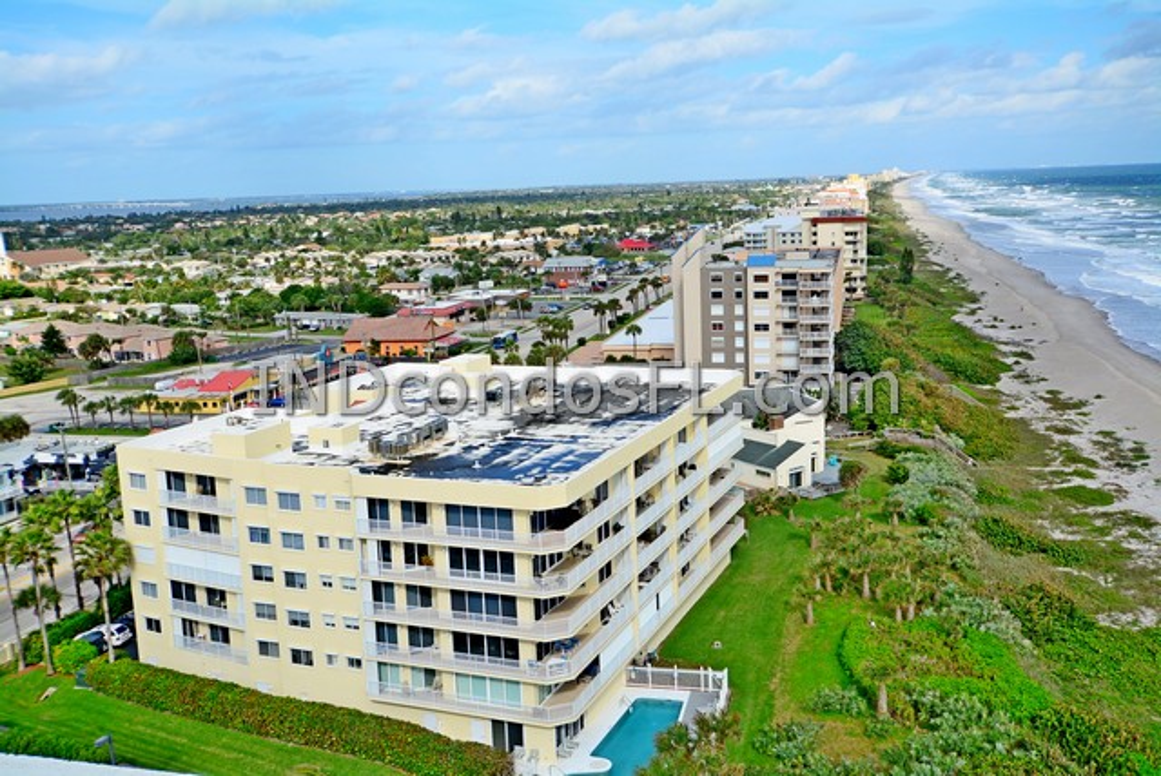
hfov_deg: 53.1
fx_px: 1162
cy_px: 388
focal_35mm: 36
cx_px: 580
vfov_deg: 36.9
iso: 100
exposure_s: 1/250
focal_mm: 24
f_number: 8
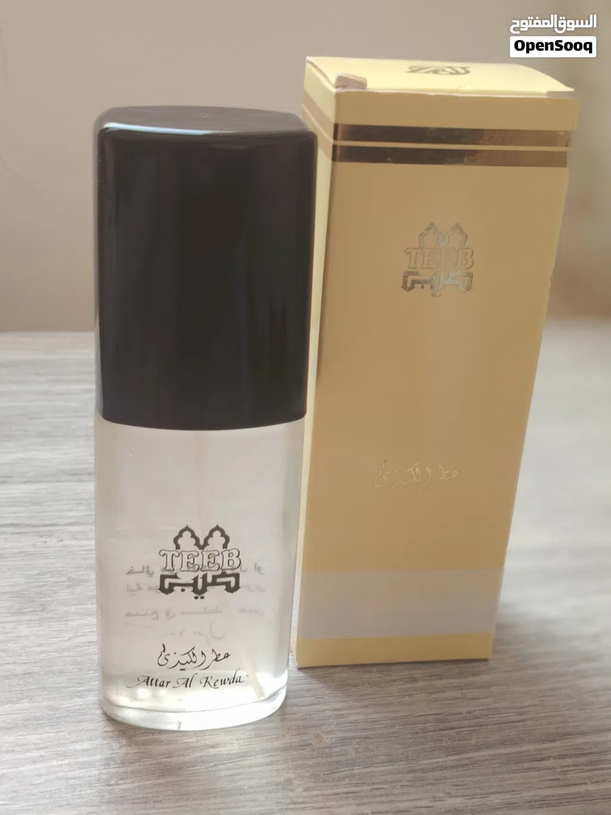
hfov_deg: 30.3
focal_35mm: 48
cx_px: 306
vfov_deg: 39.7
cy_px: 408
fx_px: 1129
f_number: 4
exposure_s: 1/50
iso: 181
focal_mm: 5.25
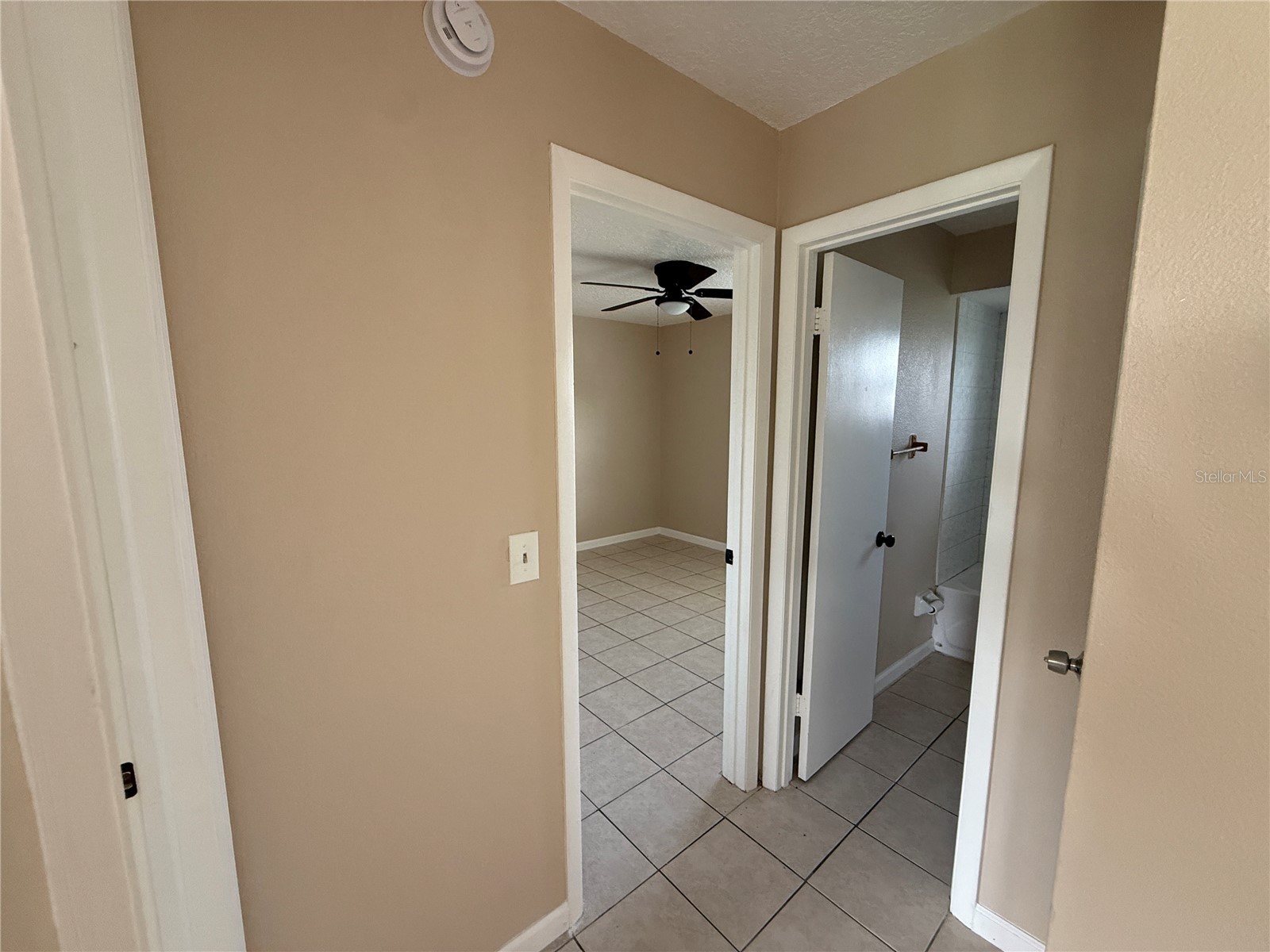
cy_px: 476
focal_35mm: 14
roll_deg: +0.3
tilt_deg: -6.9
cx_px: 635
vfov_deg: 85.7
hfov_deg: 102.1
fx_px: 514
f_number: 2.2
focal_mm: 2.22
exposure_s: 1/99
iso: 320
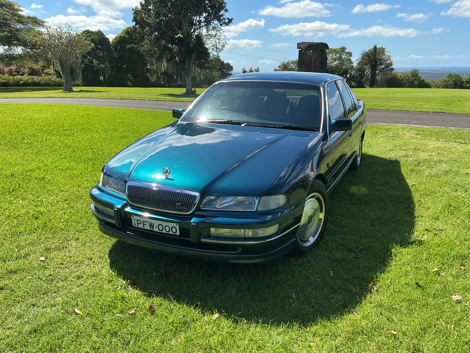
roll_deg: +1.8
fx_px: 394
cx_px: 235
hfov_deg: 61.7
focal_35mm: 29
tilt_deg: -15.3
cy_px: 176
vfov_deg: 48.2
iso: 25
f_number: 1.8
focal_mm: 3
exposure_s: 1/997
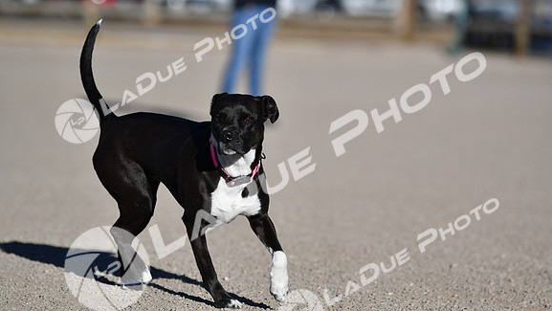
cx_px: 276
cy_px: 171
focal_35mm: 237
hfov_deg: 9.1
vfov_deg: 5.1
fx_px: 3470
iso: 100
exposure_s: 1/4000
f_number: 2.8
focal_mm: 150
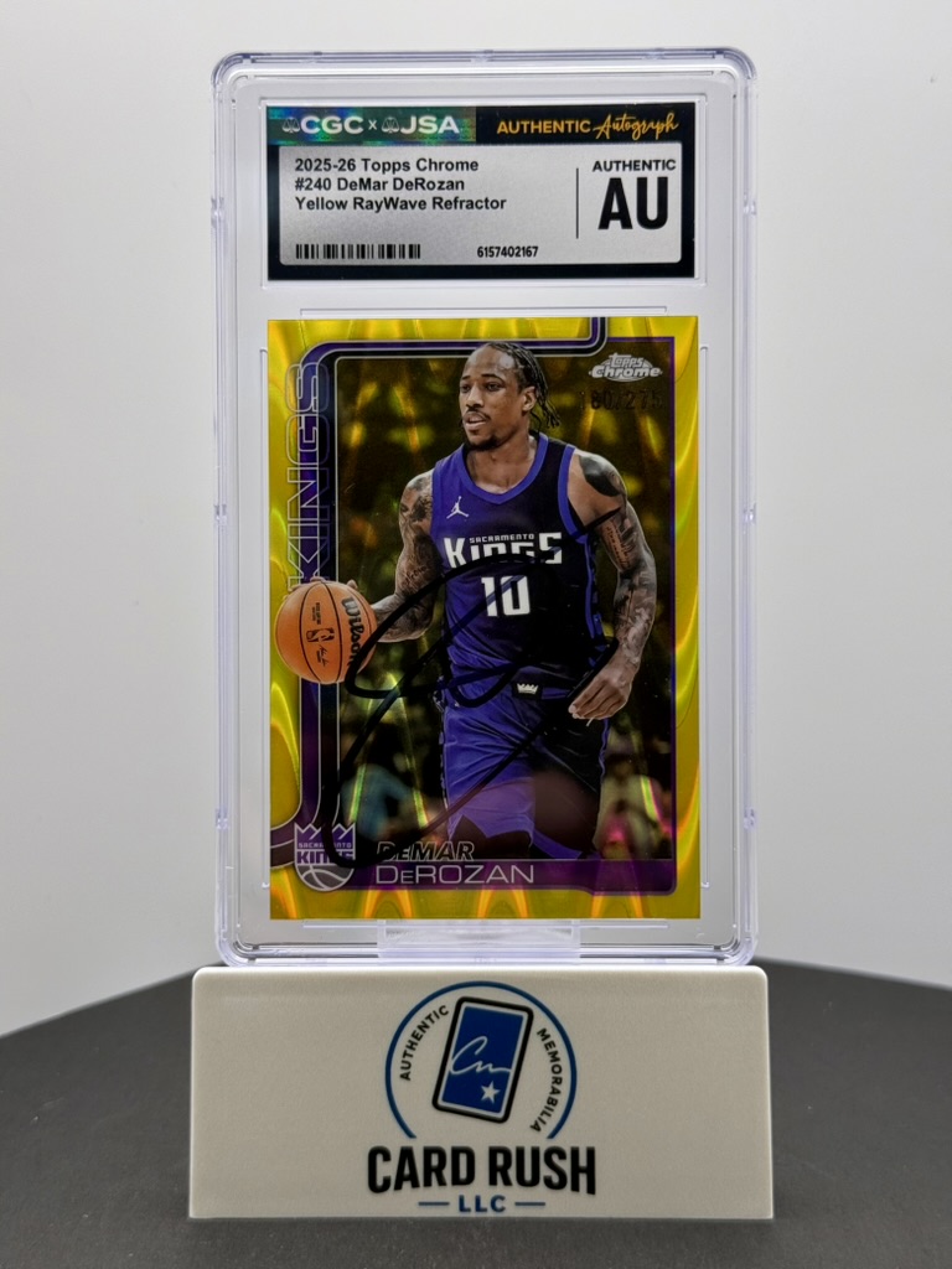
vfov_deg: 39.7
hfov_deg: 30.3
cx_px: 476
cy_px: 634
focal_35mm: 48
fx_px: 1760
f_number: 1.78
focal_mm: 6.76
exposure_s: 1/185
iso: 50
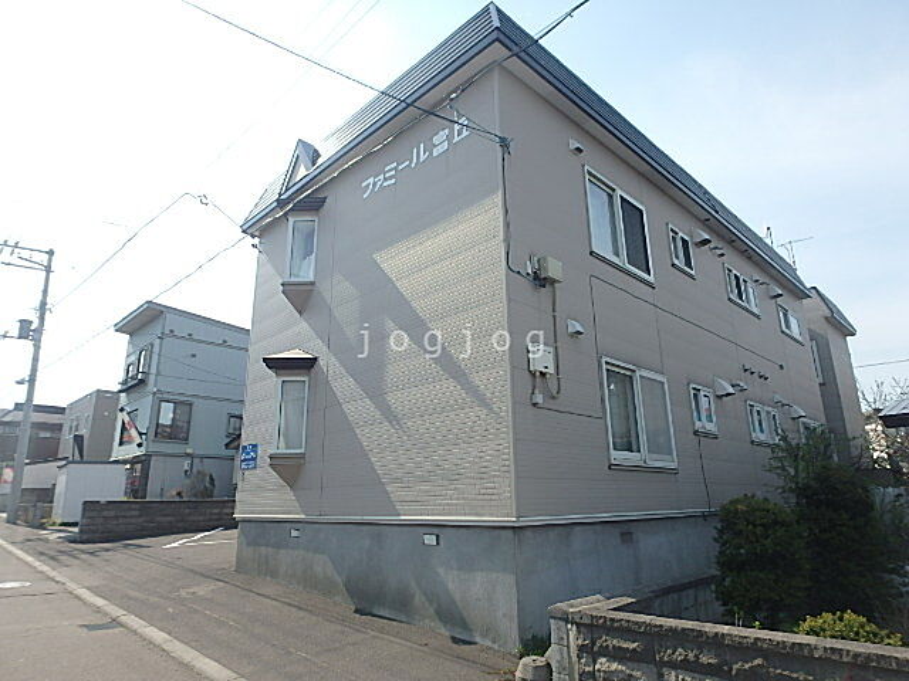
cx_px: 454
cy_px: 340
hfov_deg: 79.0
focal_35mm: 21
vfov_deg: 63.4
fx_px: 551
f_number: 3.5
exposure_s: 1/1000
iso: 125
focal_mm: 3.7
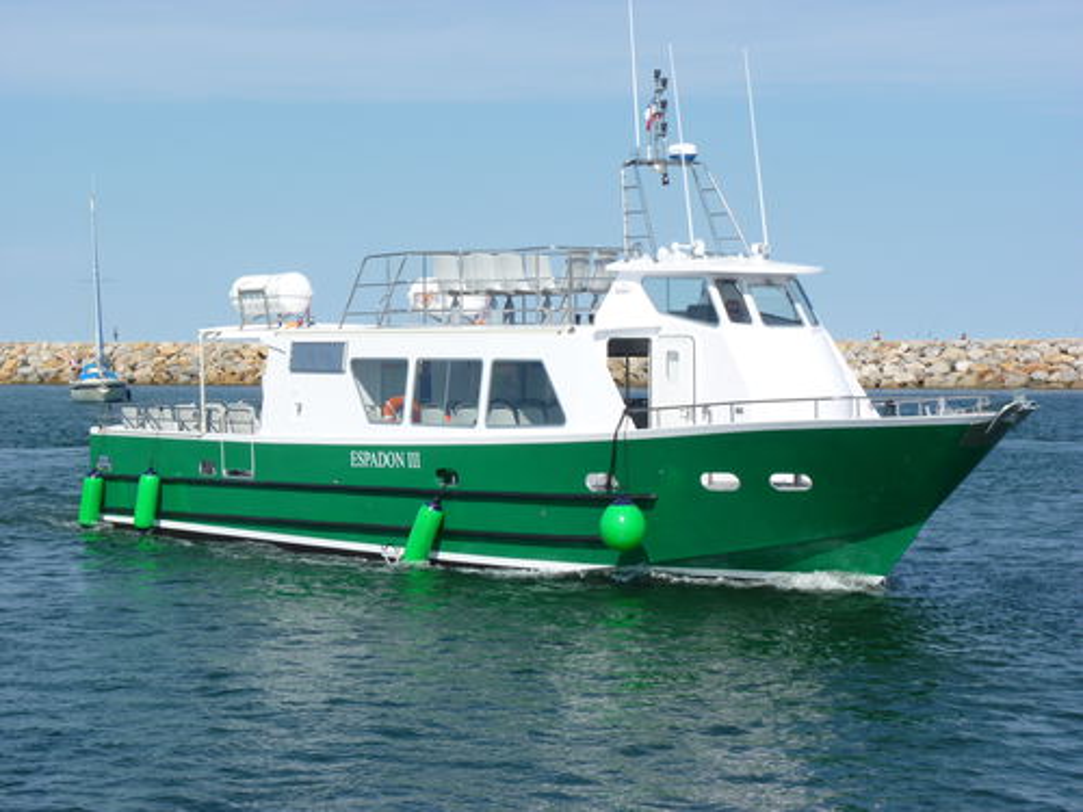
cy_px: 406
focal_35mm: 84
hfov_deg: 23.3
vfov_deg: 17.6
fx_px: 2628
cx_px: 542
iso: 80
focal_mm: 14.9
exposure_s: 1/400
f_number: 5.6
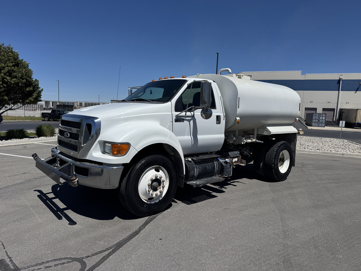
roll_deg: -2.7
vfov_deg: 56.8
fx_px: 250
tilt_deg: -7.1
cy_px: 136
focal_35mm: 24
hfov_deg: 71.6
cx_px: 180
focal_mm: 6.76
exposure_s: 1/10417
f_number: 1.78
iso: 80
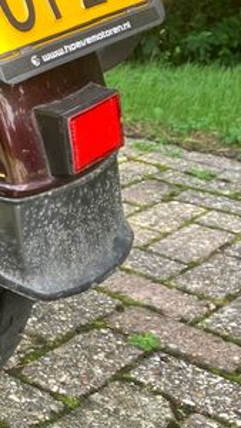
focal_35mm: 65
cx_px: -160
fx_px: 738
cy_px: 163
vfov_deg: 32.2
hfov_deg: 16.3
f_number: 1.8
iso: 40
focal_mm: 3.99
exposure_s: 1/121
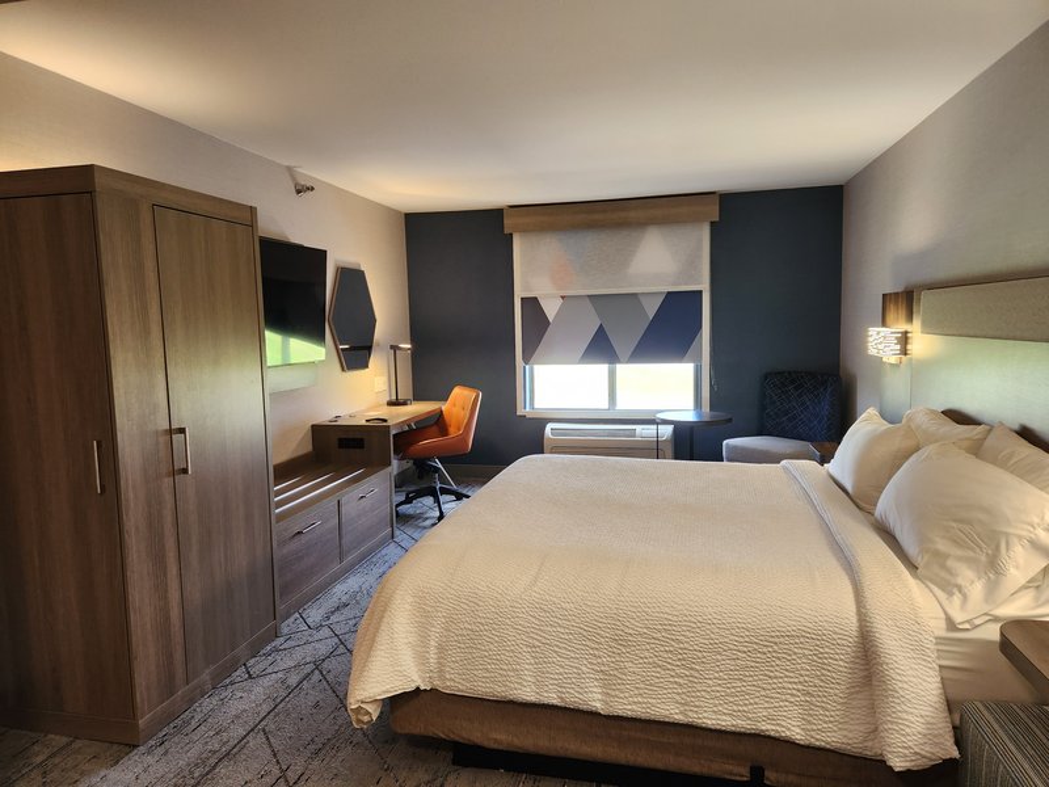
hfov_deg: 73.9
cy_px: 394
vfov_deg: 58.9
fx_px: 697
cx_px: 524
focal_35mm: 23
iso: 200
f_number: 1.8
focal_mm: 5.4
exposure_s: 1/120
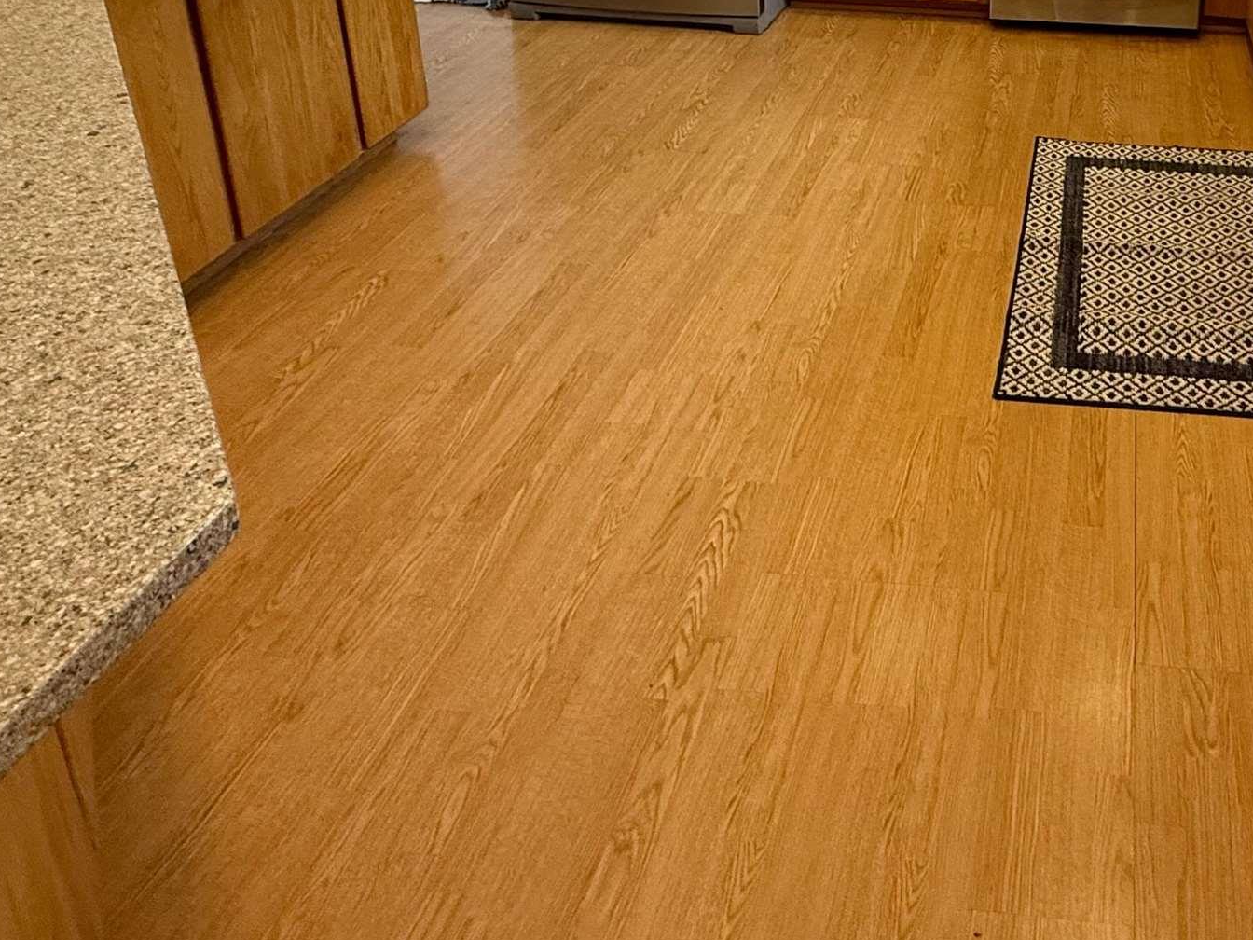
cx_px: 1063
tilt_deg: -18.2
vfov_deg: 38.6
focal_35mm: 32
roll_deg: -2.4
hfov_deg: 51.9
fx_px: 1158
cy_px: -24
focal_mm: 2.22
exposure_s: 1/120
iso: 250
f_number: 2.2
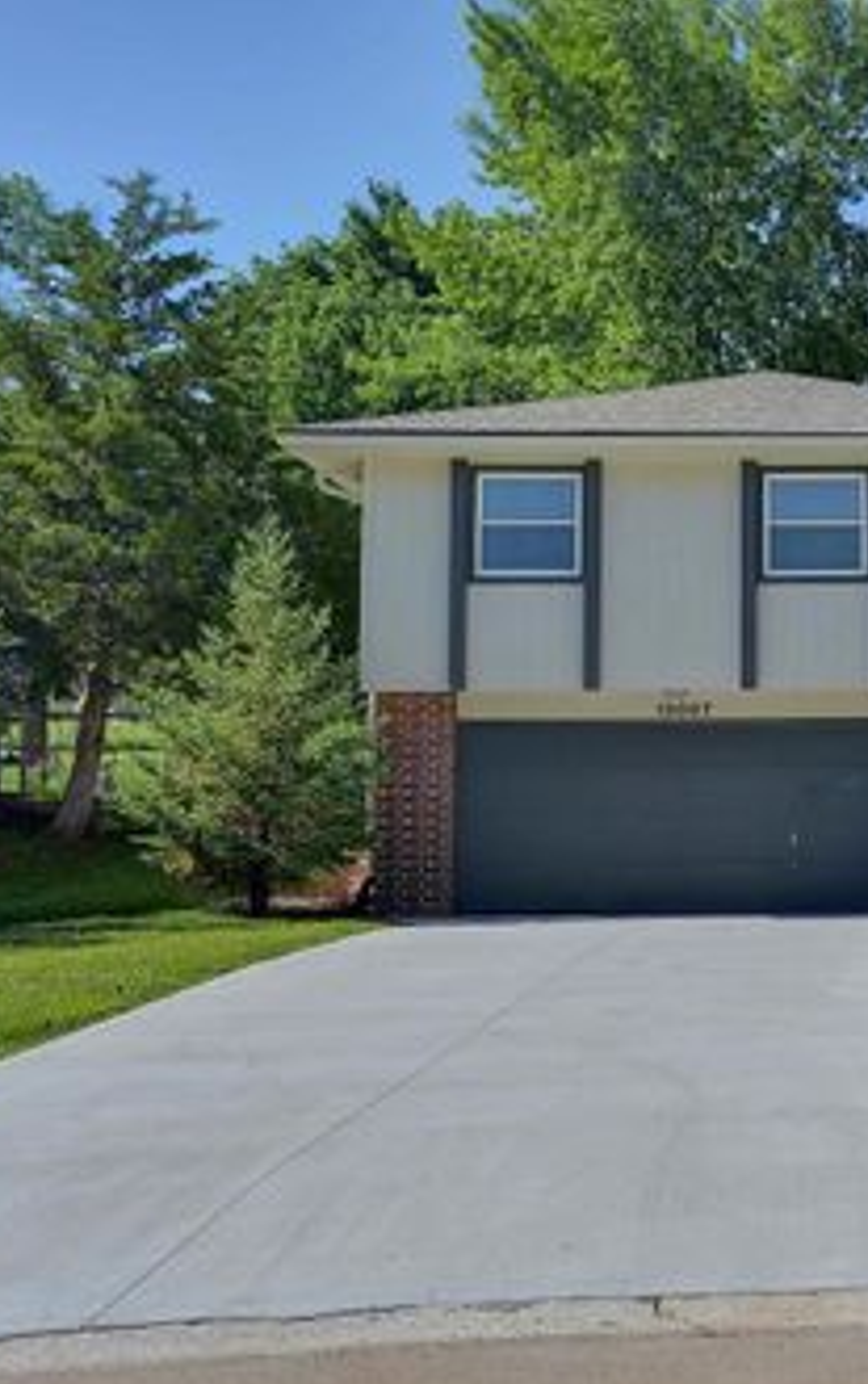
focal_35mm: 54
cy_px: 696
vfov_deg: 37.5
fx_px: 2039
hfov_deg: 22.5
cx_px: 994
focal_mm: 35
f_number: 16
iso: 125
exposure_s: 1/60
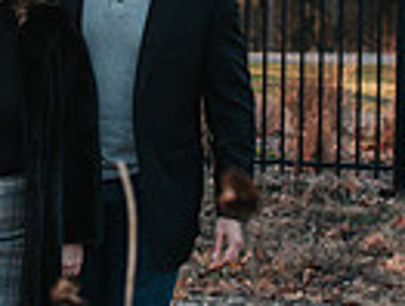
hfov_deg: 12.6
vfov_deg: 9.6
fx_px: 1818
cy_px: 6
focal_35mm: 155
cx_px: 9
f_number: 2.8
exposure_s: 1/500
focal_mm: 35
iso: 180
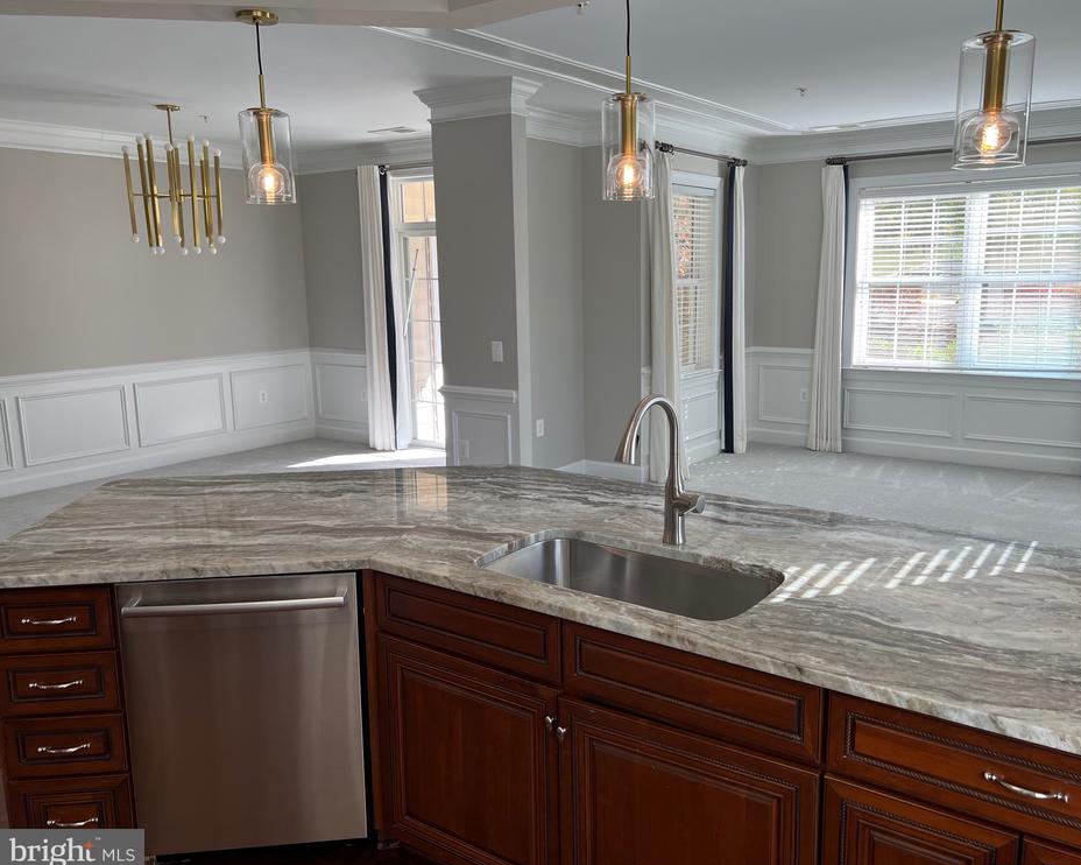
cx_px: 595
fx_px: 896
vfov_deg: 51.5
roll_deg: +1.8
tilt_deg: -7.7
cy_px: 429
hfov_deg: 62.1
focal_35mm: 28
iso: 40
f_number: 1.5
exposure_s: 1/152
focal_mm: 5.7
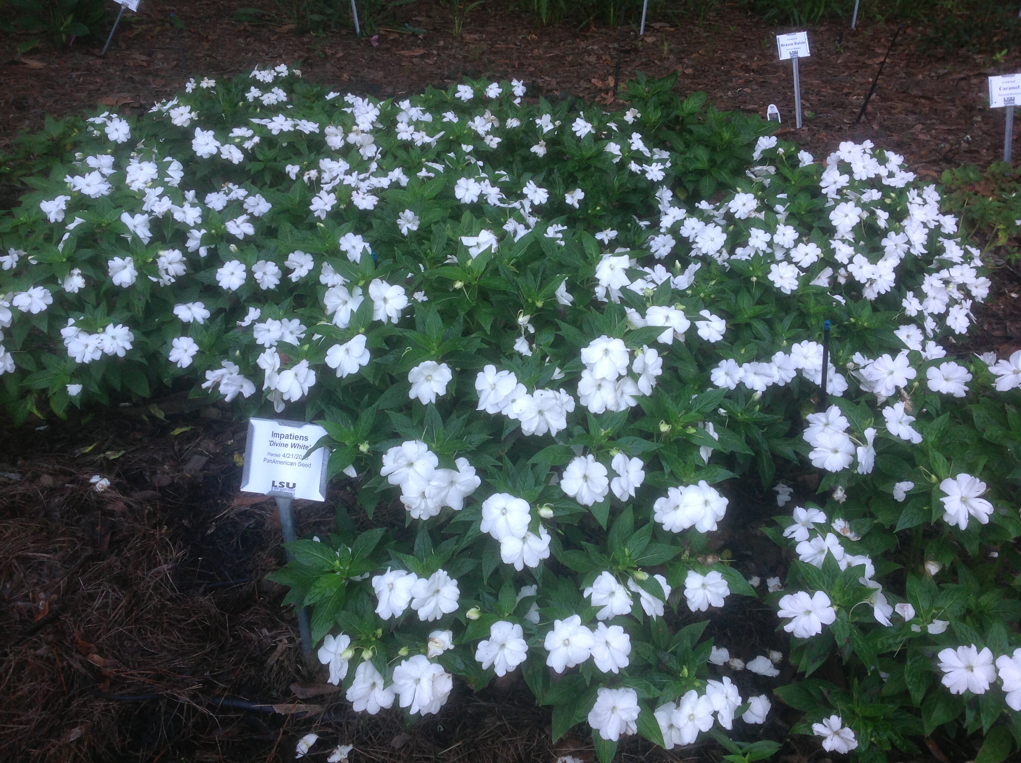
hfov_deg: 52.7
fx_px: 1031
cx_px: 510
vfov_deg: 40.6
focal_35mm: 35
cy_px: 382
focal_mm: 4.28
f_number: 2.4
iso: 64
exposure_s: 1/60
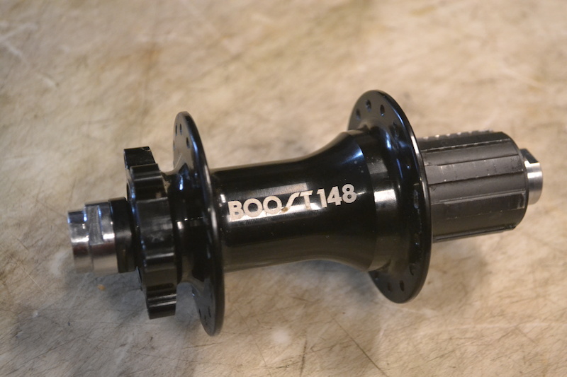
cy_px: 188
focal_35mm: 54
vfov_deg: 25.0
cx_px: 284
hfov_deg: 36.9
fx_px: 850
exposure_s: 1/60
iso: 3200
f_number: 5
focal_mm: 36
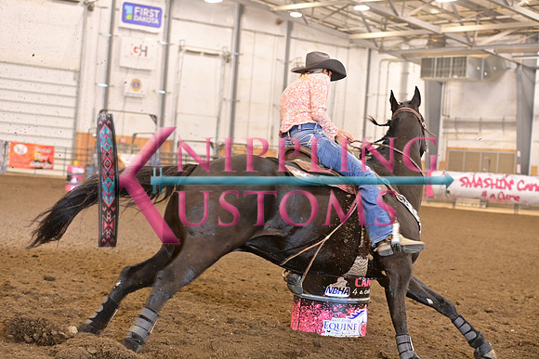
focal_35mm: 78
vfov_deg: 17.5
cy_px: 180
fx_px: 1168
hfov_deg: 26.0
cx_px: 270
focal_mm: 78
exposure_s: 1/250
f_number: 3.5
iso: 2500
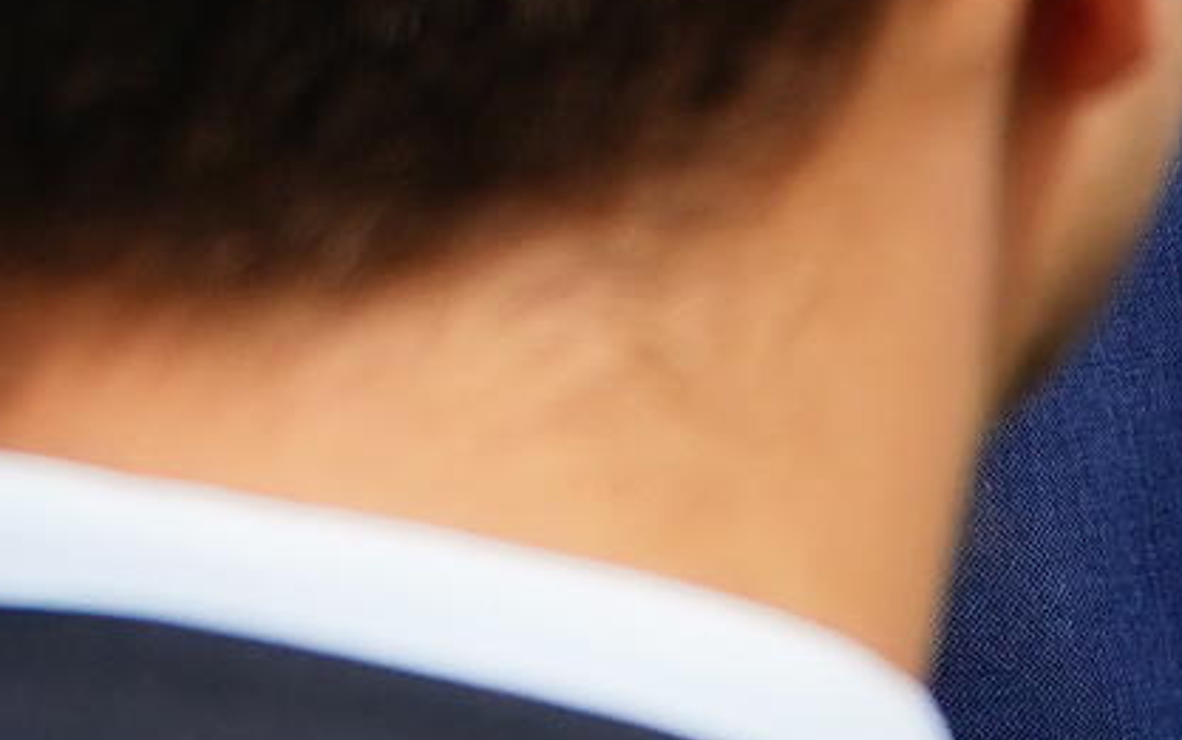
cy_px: -1449
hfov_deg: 0.5
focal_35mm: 4206
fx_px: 135544
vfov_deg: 0.3
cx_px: -1678
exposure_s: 1/1000
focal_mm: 560
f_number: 5.6
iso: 250
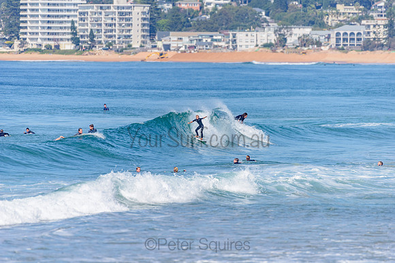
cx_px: 198
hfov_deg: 4.1
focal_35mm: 500
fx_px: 5487
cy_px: 132
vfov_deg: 2.8
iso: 140
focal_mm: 500
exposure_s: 1/2000
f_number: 5.6
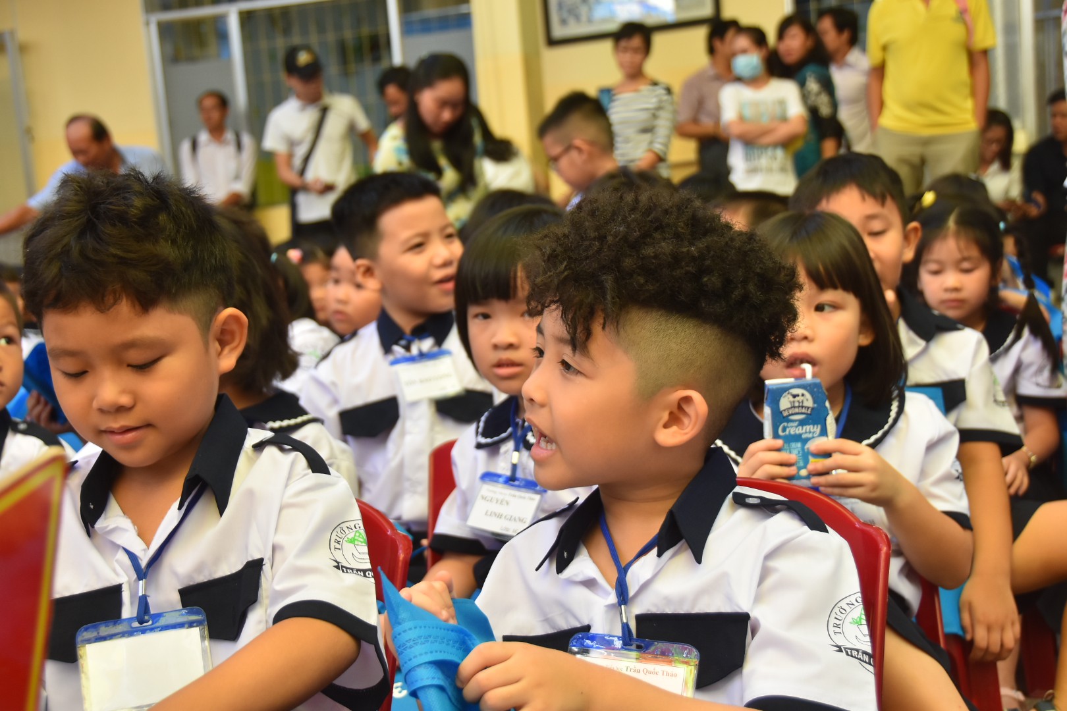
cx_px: 534
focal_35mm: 54
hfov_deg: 36.9
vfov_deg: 25.1
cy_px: 356
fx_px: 1600
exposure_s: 1/250
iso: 560
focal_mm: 36
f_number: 4.2
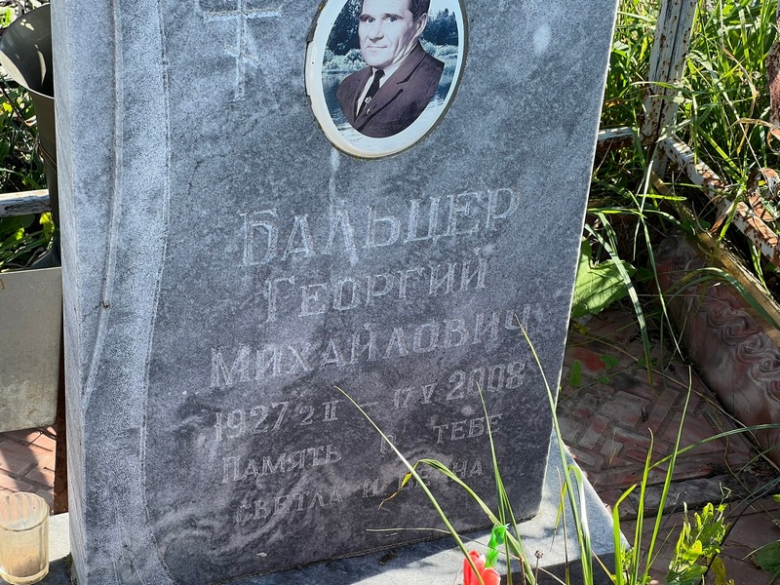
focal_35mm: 77
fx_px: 1735
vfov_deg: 19.1
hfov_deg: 25.3
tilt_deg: -34.1
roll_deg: -5.5
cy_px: 292
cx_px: 390
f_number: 2.8
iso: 25
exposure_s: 1/155
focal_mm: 9
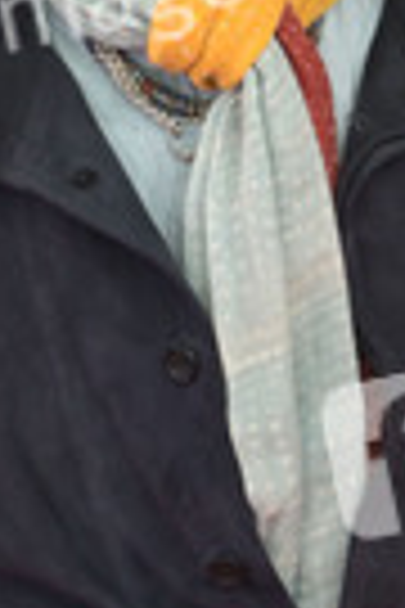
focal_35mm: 519
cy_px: 207
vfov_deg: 4.0
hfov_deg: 2.6
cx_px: 144
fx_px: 8757
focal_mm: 175
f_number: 5
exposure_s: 1/500
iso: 1600
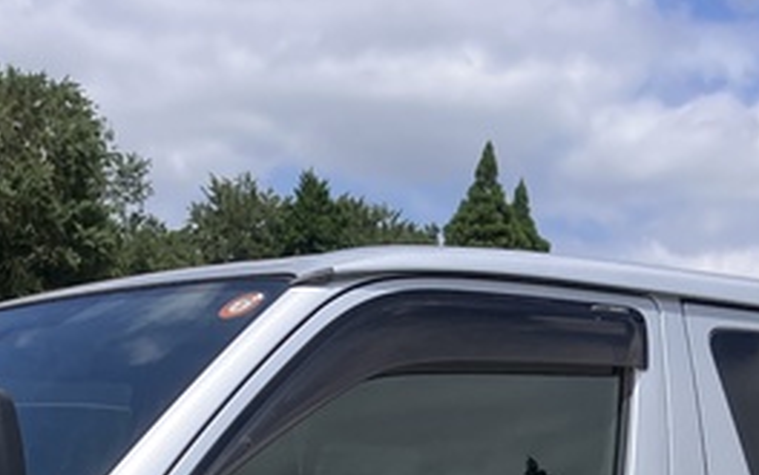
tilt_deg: -5.6
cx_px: 382
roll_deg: -1.6
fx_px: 1862
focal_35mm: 90
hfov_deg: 23.0
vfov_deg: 13.2
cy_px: 846
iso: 32
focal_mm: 3.99
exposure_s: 1/2433
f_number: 1.8
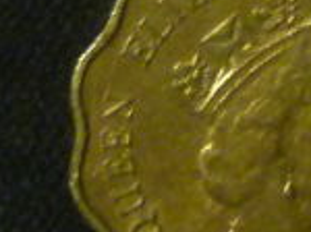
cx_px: 651
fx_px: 1498
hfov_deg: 10.7
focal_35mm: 167
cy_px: -118
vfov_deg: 8.7
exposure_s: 1/8
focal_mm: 4.1
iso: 400
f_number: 3.3
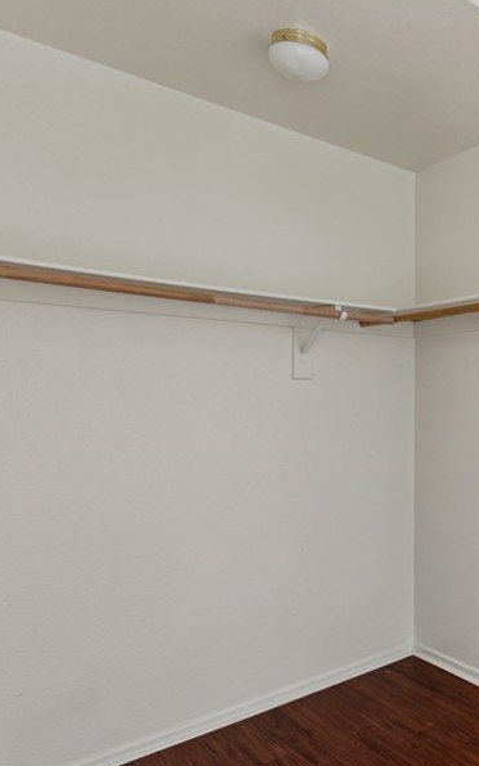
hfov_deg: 34.8
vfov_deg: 65.5
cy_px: 386
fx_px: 595
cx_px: 577
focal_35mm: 29
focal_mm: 16.3
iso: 100
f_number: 13
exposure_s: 5
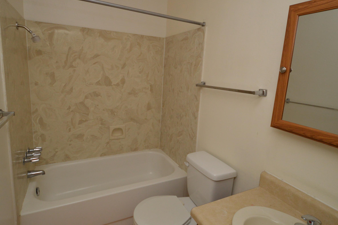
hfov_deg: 86.9
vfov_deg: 64.2
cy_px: 99
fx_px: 178
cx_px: 159
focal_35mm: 19
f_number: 3.5
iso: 900
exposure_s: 1/60
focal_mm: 10
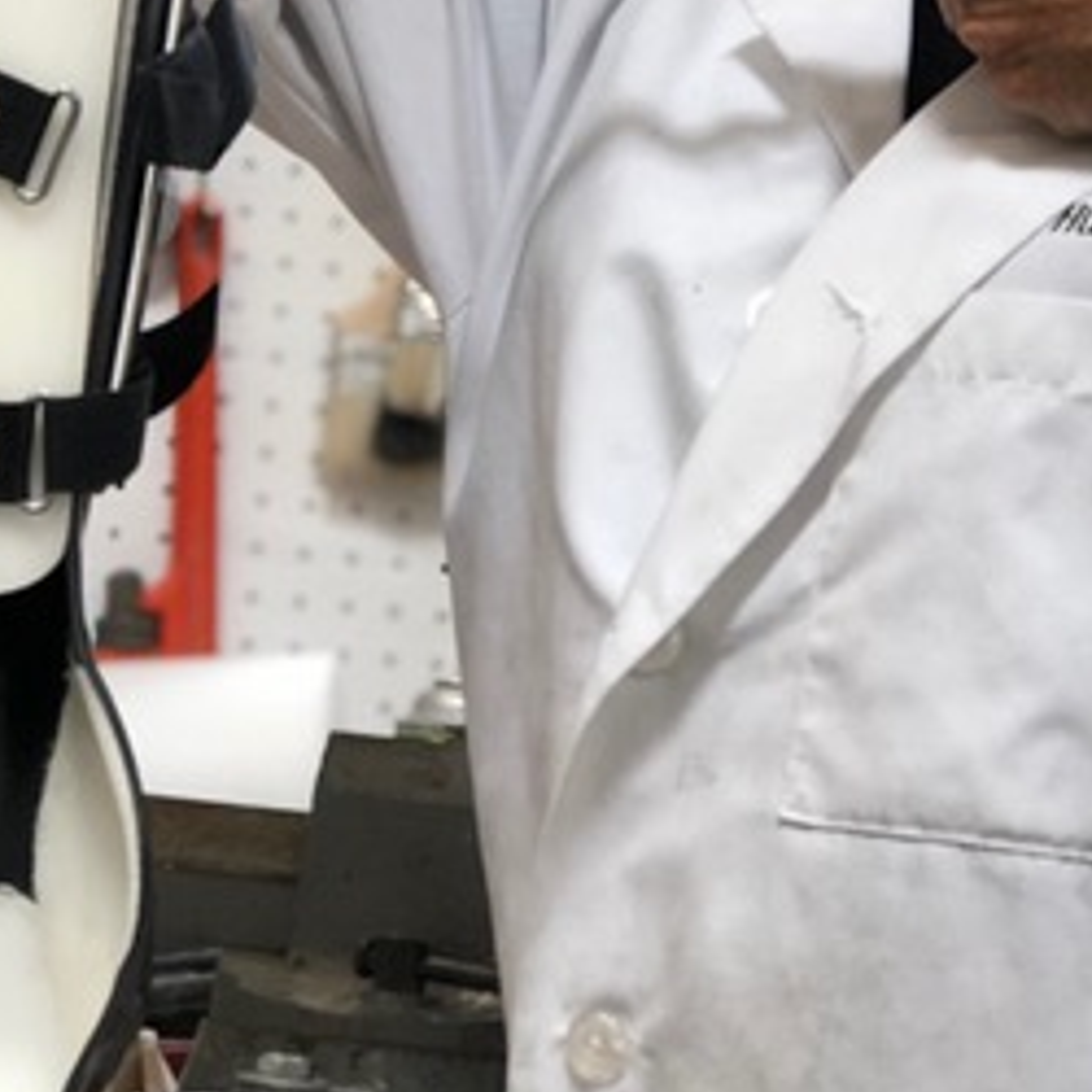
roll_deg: -4.3
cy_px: -4
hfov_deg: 13.5
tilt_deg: +12.0
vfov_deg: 13.3
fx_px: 4604
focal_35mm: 129
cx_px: 642
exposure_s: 1/30
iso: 50
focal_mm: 6.6
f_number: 2.8
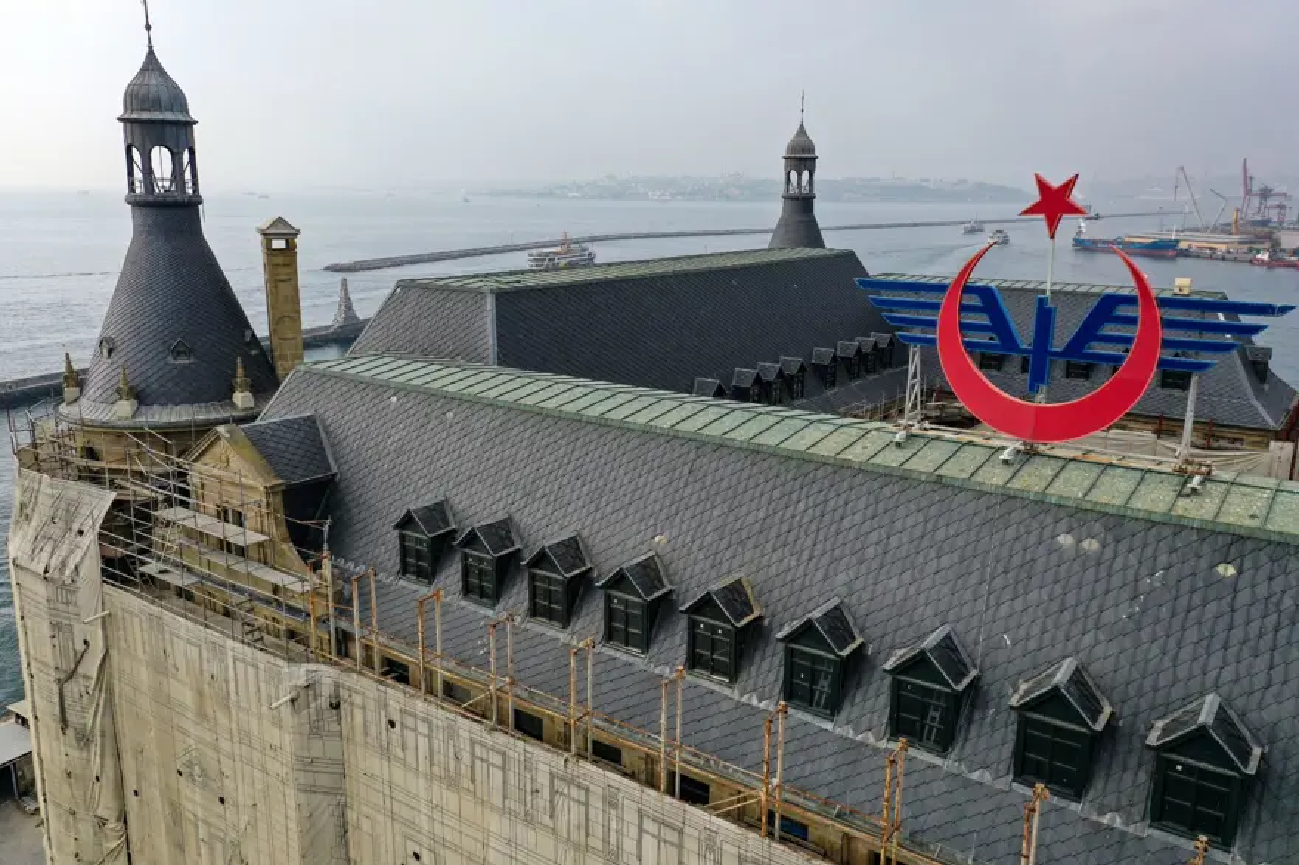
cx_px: 650
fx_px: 1010
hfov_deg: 65.5
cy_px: 432
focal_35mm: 28
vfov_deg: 46.4
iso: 200
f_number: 3.5
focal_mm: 10.26
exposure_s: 1/2000
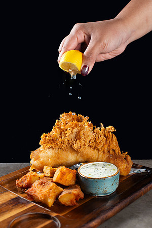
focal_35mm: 50
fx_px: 317
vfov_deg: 39.6
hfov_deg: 27.0
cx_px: 76
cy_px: 114
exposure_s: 1/200
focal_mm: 50
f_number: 5.6
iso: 200
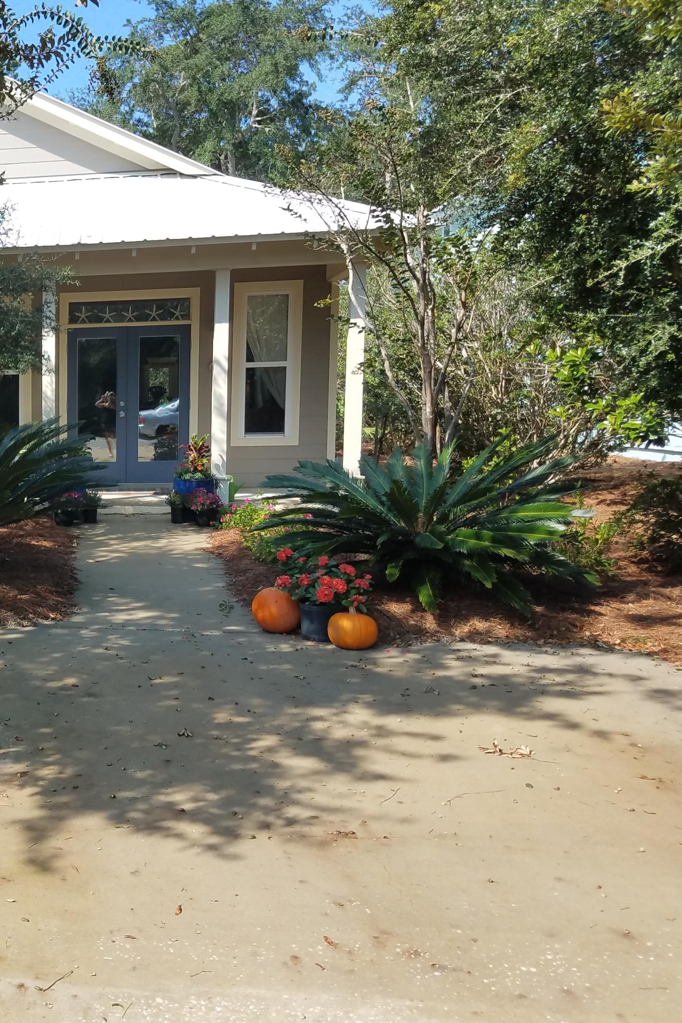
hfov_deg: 32.7
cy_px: 504
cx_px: -17
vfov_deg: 51.9
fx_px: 1051
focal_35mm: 37
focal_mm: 4.2
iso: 40
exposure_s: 1/1132
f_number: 1.7
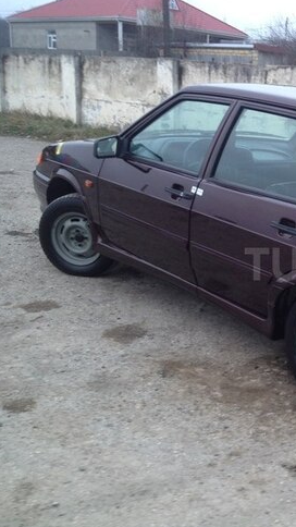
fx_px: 726
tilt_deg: -15.1
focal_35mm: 52
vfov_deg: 39.9
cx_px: 356
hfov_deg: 21.4
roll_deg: -6.1
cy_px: 264
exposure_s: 1/20
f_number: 2.4
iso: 50
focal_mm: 4.28
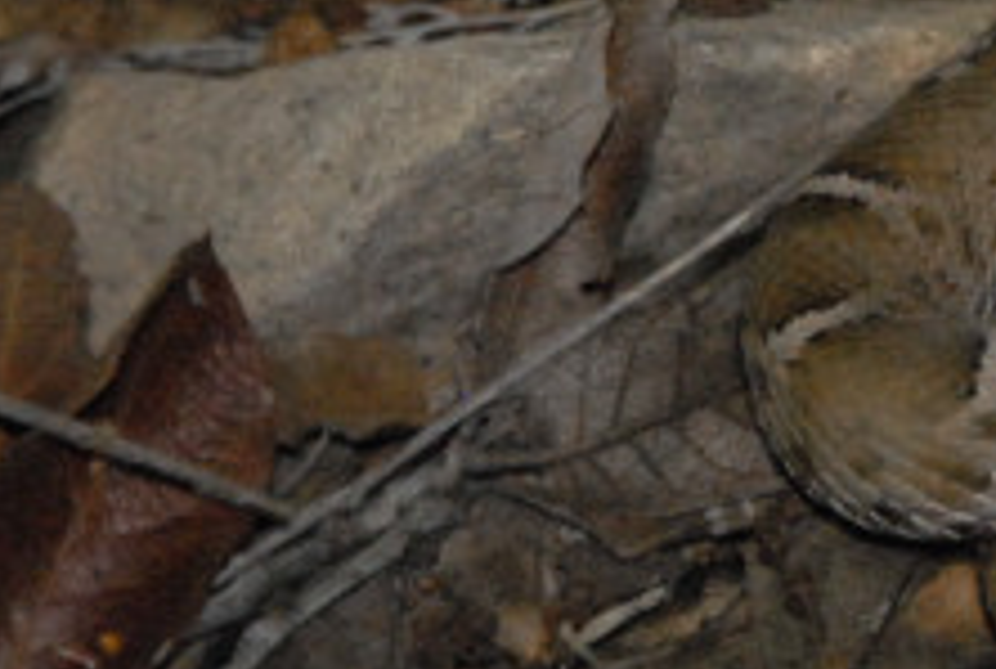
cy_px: 123
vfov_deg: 3.4
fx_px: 11222
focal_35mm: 405
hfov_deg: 5.1
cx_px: 1135
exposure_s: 1/40
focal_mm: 75
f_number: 5.6
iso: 1600
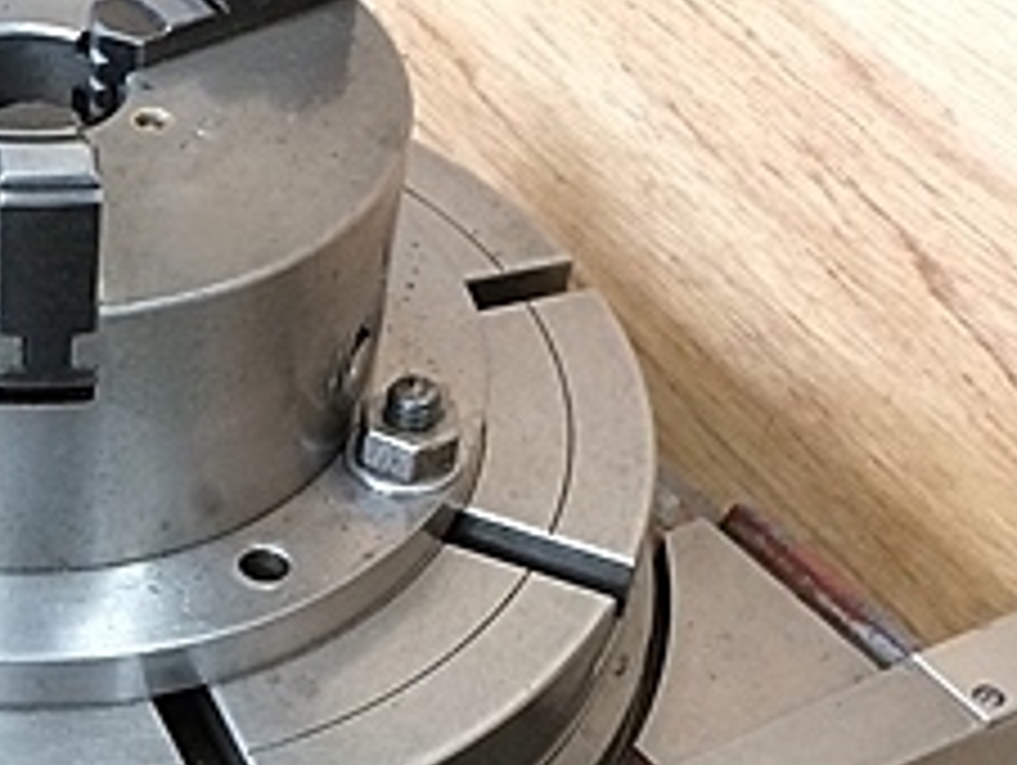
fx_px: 2412
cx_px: -9
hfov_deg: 22.8
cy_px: 770
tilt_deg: -48.5
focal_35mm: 82
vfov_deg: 17.6
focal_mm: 4.15
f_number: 2.2
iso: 160
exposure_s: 1/30
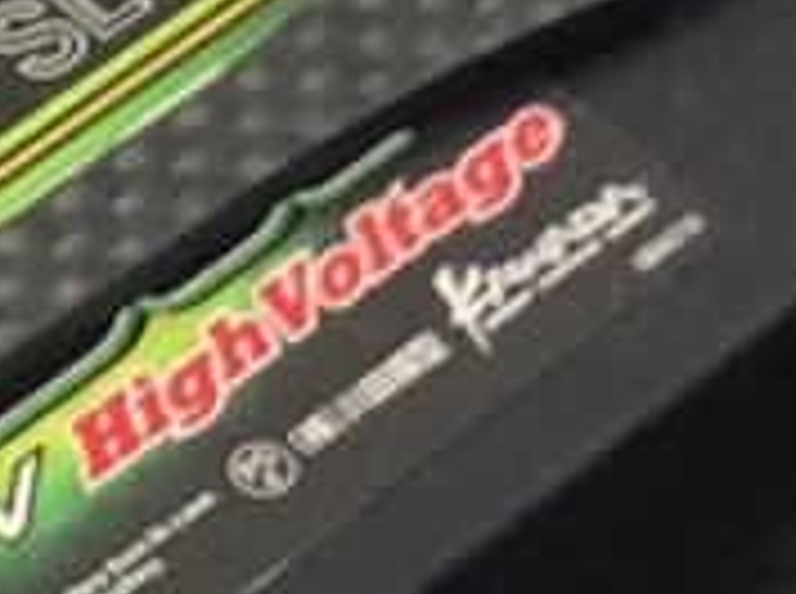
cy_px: 1755
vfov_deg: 6.8
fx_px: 4521
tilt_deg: -62.6
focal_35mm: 197
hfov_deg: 9.6
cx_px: -612
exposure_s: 1/30
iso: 25
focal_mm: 4.15
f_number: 2.2
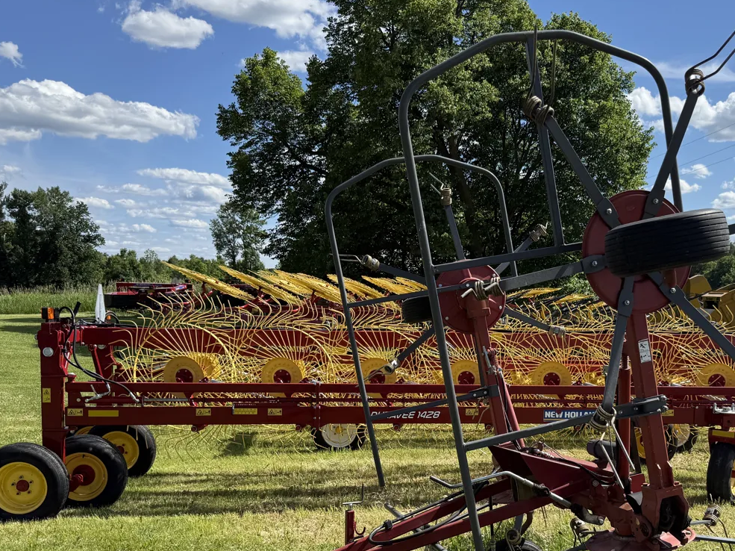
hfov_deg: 47.4
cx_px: 466
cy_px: 379
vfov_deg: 36.3
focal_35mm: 39
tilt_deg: -5.8
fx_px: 828
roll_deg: -1.2
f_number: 1.78
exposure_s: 1/4167
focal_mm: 6.76
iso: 80
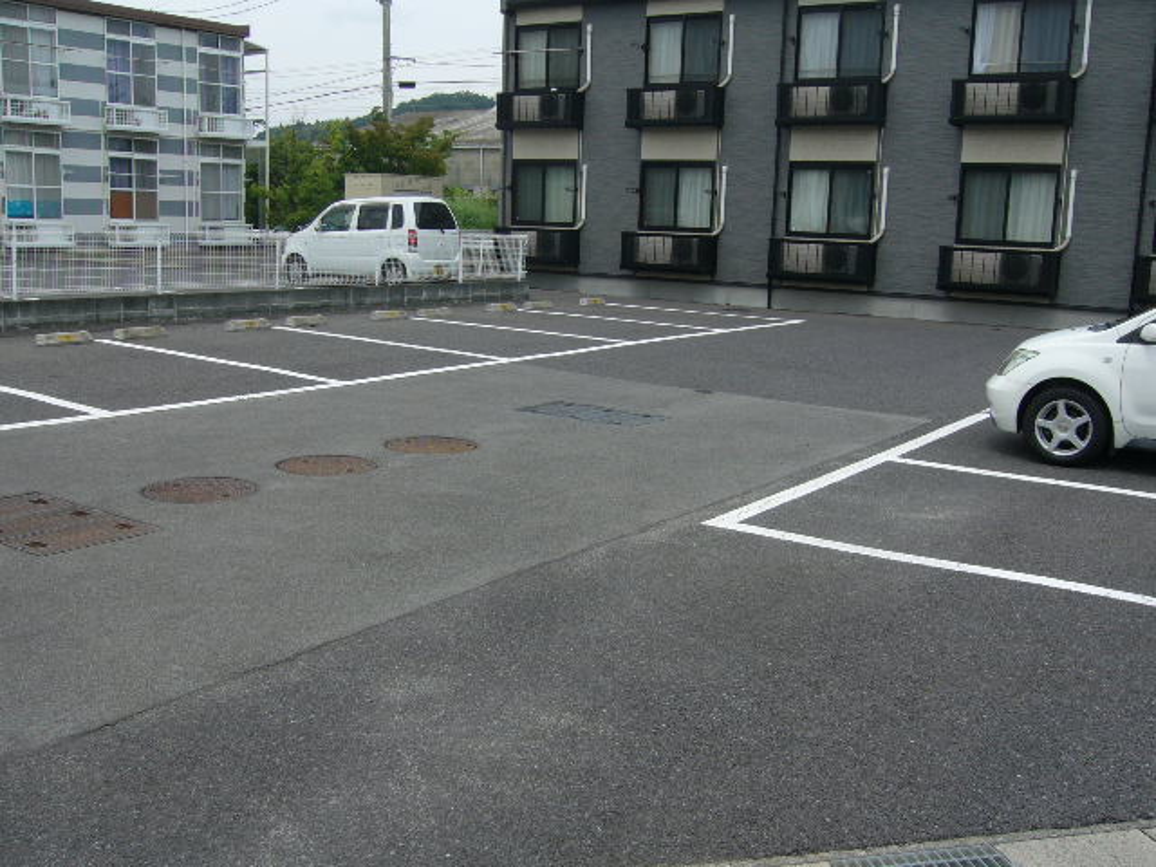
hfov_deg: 52.6
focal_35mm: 35
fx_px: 1169
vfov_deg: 40.7
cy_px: 434
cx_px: 578
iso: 80
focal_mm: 5.8
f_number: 5.6
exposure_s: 1/250
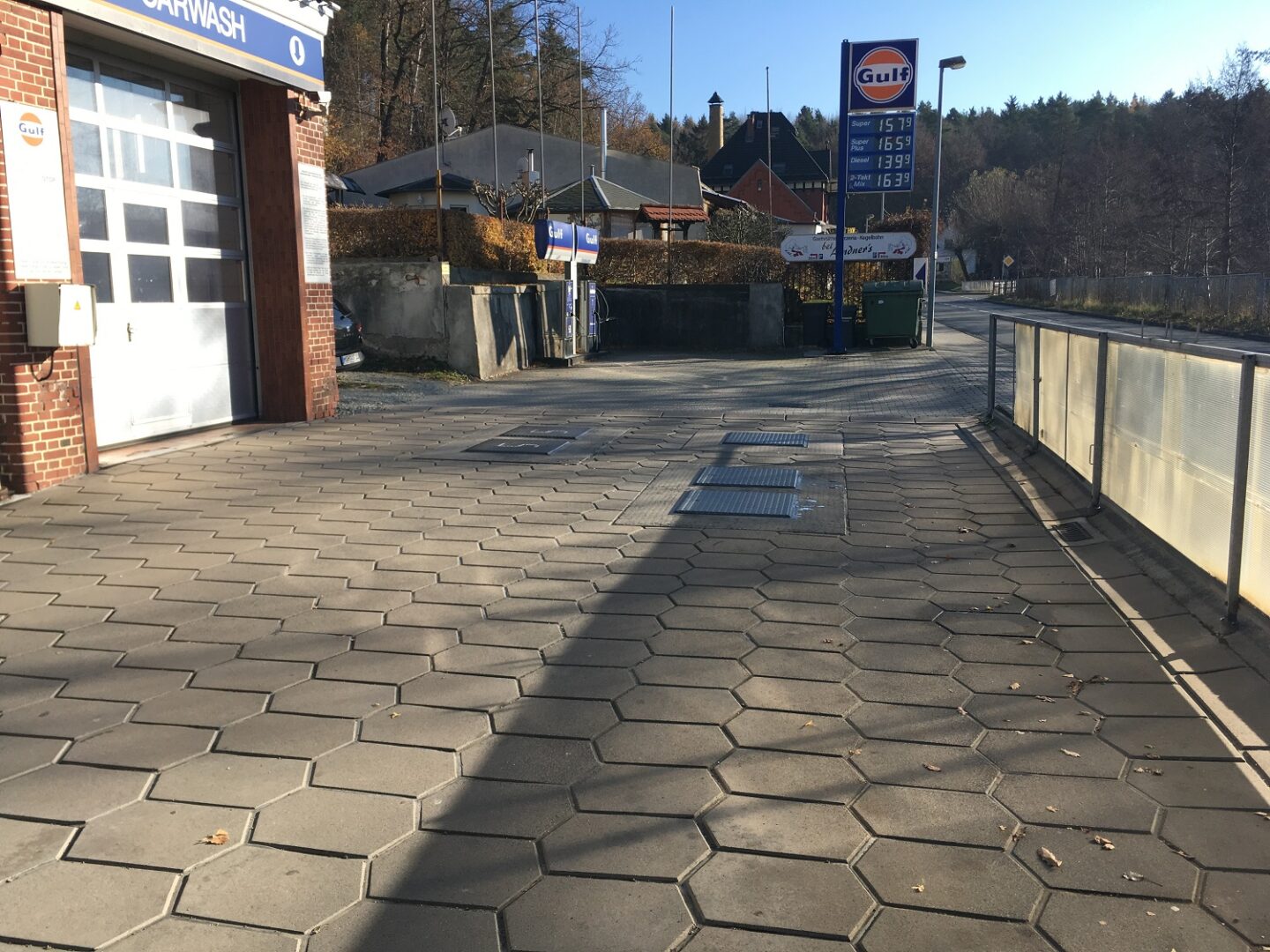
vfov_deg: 48.2
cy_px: 476
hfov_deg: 61.7
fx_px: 1064
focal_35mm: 29
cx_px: 635
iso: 25
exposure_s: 1/777
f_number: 2.2
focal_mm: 4.15
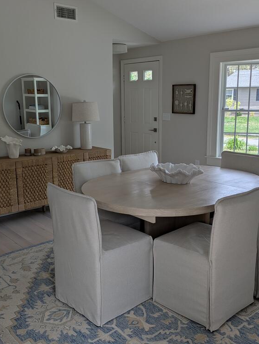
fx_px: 359
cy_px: 166
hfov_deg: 39.7
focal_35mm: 36
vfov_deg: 51.3
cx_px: 129
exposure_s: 1/257
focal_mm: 5.43
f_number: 1.89
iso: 40
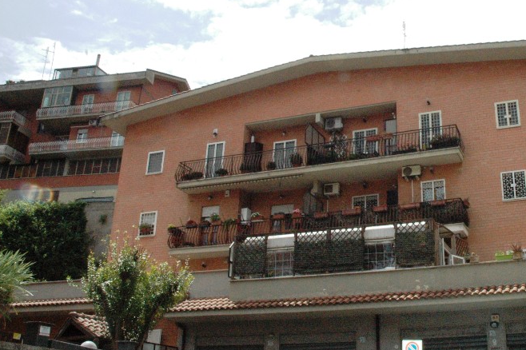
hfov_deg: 45.3
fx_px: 613
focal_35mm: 42
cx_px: 374
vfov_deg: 31.8
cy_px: 142
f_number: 22
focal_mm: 18
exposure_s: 1/500
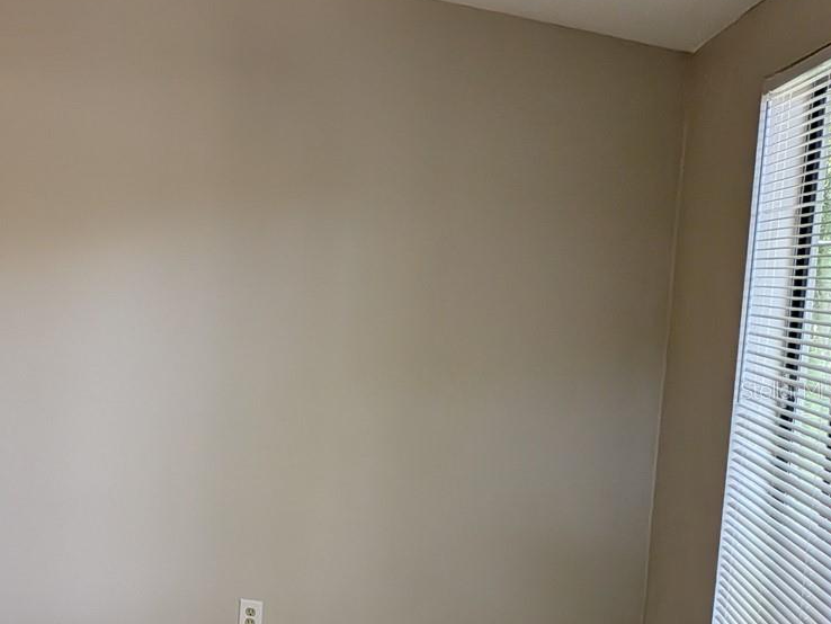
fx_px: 1249
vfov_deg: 28.0
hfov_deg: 32.8
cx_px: -54
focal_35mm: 52
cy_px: 390
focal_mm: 4.53
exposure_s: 1/242
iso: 24
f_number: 1.7
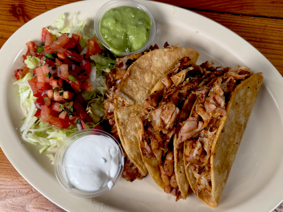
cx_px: 142
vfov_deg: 30.3
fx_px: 392
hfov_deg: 39.7
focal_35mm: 48
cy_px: 106
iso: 50
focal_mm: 6.76
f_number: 1.78
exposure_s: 1/144
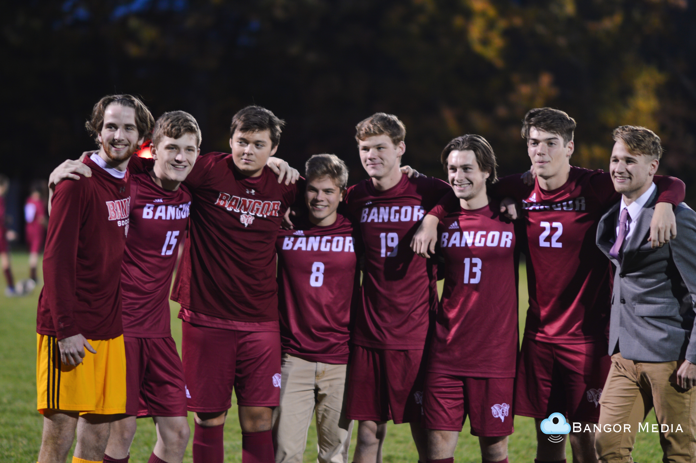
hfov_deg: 16.1
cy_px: 232
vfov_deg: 10.7
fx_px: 2463
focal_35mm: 128
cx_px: 348
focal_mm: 85
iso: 100
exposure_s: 1/60
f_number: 1.4
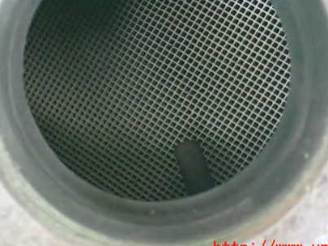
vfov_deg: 19.8
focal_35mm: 74
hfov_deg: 26.3
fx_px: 701
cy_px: 77
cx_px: 153
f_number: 3.2
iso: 3200
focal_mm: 9.01
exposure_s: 1/50
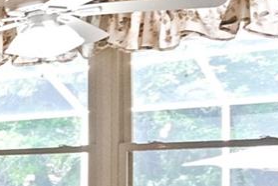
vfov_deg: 15.5
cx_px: -507
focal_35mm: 86
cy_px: 206
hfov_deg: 12.4
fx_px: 664
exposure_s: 1/160
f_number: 6.3
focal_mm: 10
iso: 1000
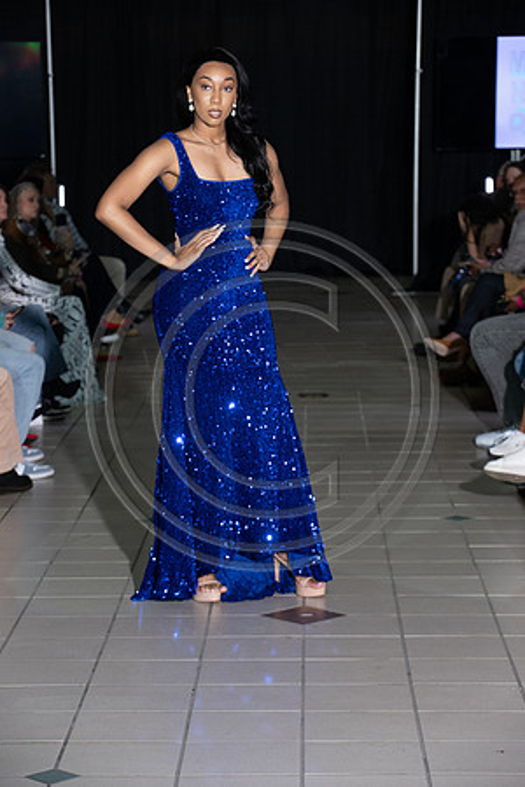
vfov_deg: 19.5
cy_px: 394
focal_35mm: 105
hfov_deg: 13.0
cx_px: 262
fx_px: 2297
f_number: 5.6
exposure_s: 1/160
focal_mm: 105
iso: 1250
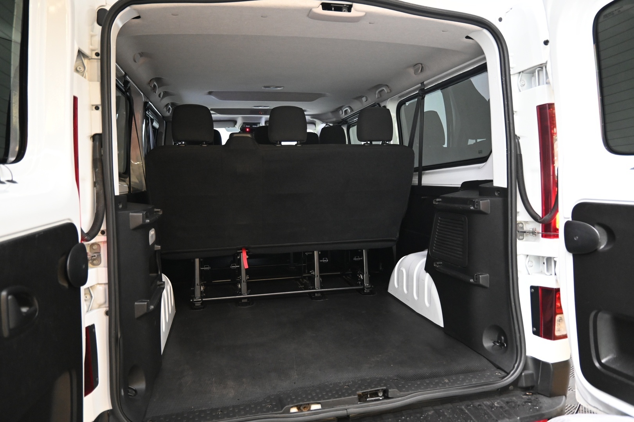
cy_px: 211
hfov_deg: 73.7
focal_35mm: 24
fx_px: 423
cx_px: 317
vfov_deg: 53.1
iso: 2200
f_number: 3.5
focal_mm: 16
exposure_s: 1/25
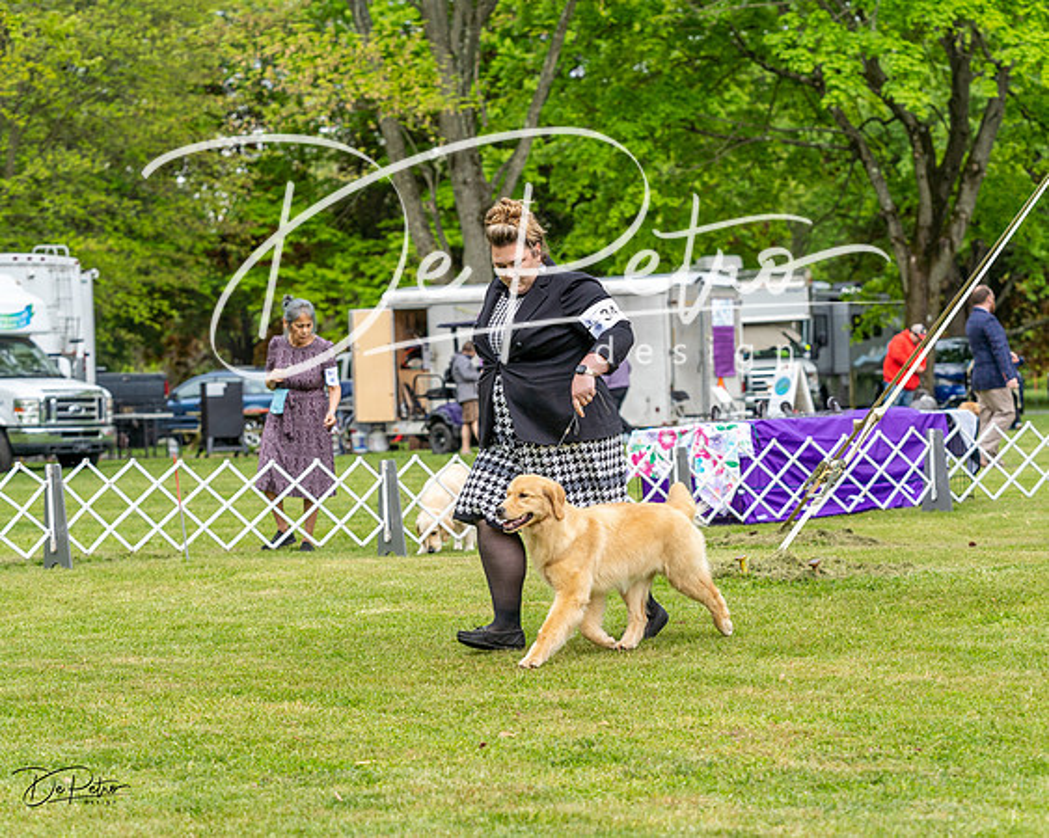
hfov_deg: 18.5
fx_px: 3216
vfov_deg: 14.9
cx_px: 524
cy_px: 419
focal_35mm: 104
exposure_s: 1/640
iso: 400
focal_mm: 92
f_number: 4.5
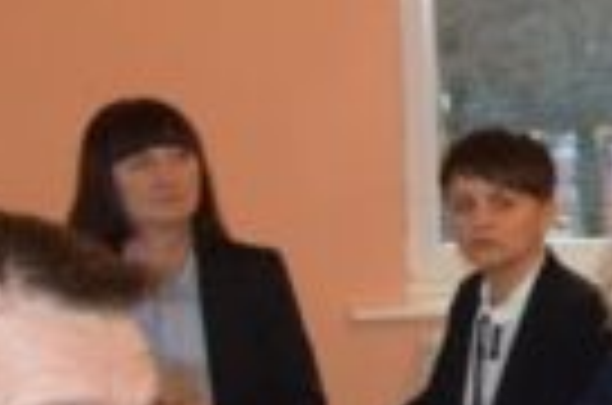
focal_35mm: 153
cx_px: 1408
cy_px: 464
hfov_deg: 11.4
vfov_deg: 8.8
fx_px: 2595
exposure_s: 1/60
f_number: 3.5
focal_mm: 18
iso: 1250
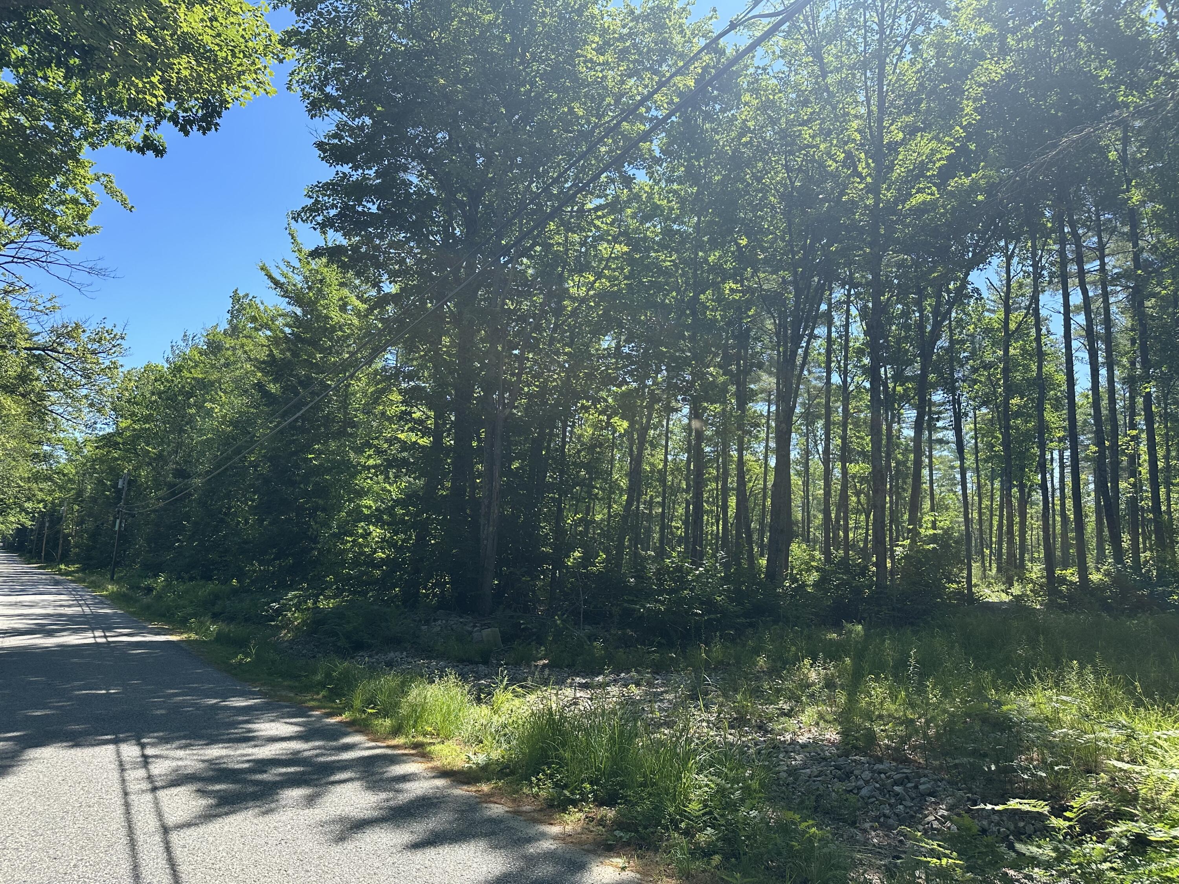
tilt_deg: +7.2
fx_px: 817
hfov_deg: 71.6
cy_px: 442
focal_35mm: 24
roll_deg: -1.8
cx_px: 590
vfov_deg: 56.8
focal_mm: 6.86
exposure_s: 1/1845
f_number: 1.78
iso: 80
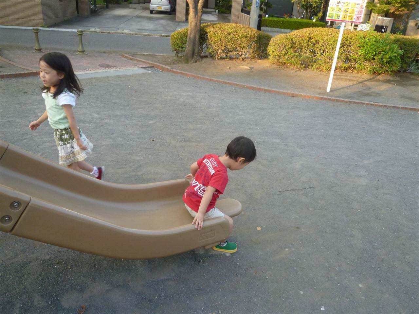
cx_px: 210
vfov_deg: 51.4
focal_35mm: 27
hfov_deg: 65.3
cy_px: 157
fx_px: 327
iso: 160
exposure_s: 1/160
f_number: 2.9
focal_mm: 4.8
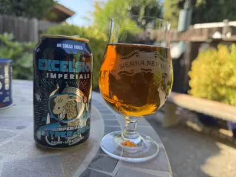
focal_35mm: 24
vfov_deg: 56.8
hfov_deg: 71.6
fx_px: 164
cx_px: 118
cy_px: 88
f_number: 1.78
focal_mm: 6.76
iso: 80
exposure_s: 1/390
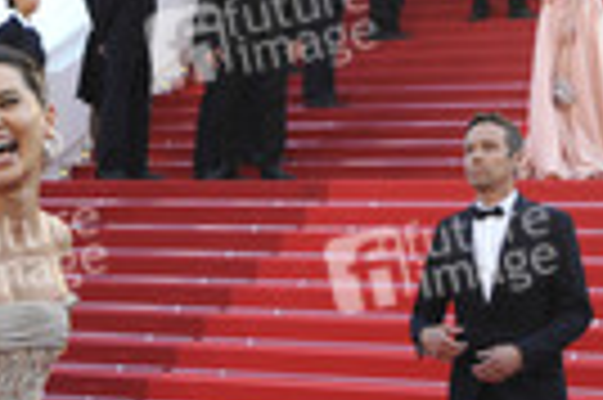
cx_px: -130
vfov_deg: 10.9
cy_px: 598
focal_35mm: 121
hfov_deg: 16.2
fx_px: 2024
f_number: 6.3
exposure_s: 1/250
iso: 640
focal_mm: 36
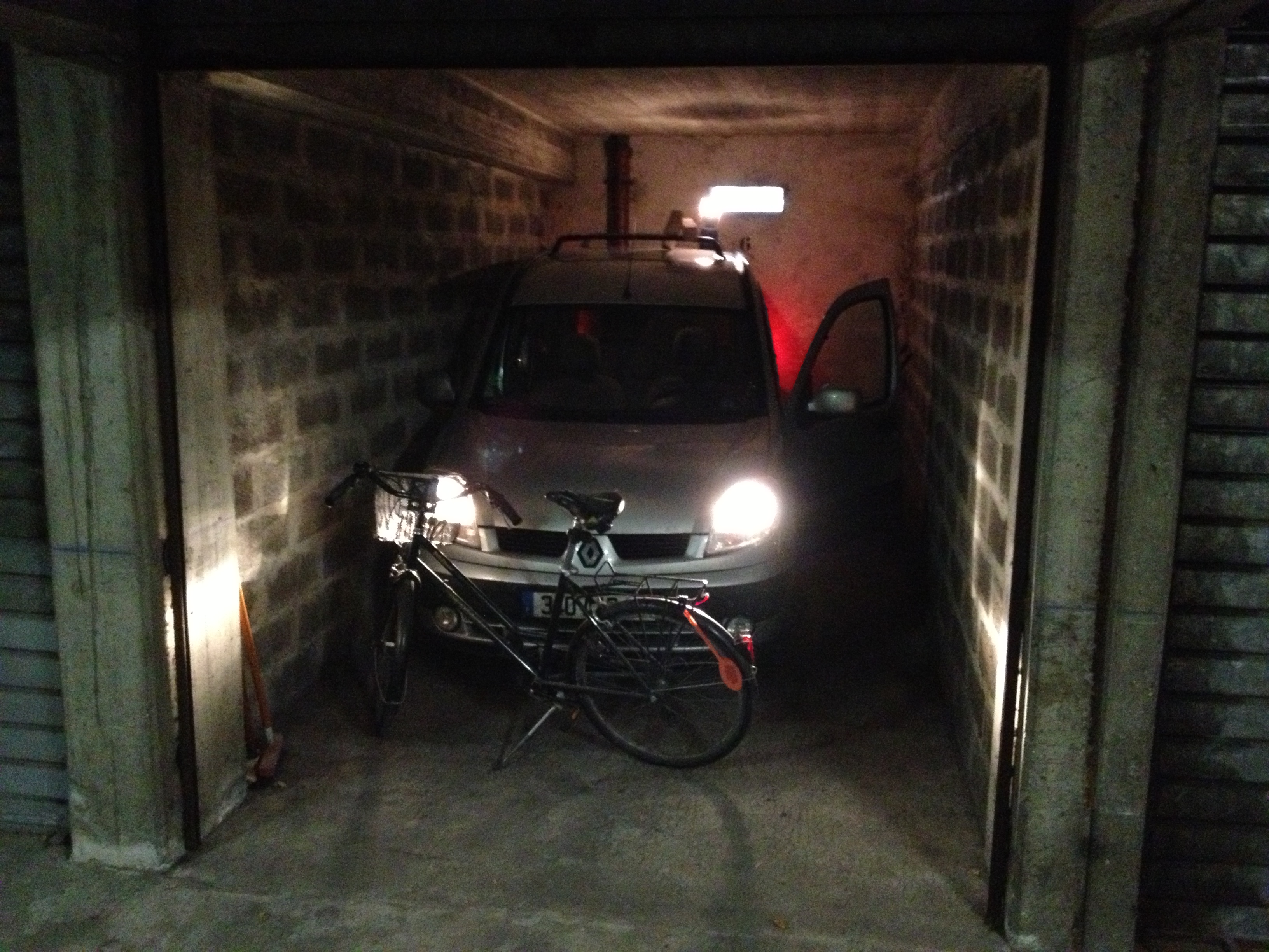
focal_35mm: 35
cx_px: 634
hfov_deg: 52.6
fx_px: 1283
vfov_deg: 40.7
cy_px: 476
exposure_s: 1/15
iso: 800
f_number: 2.4
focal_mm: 4.28
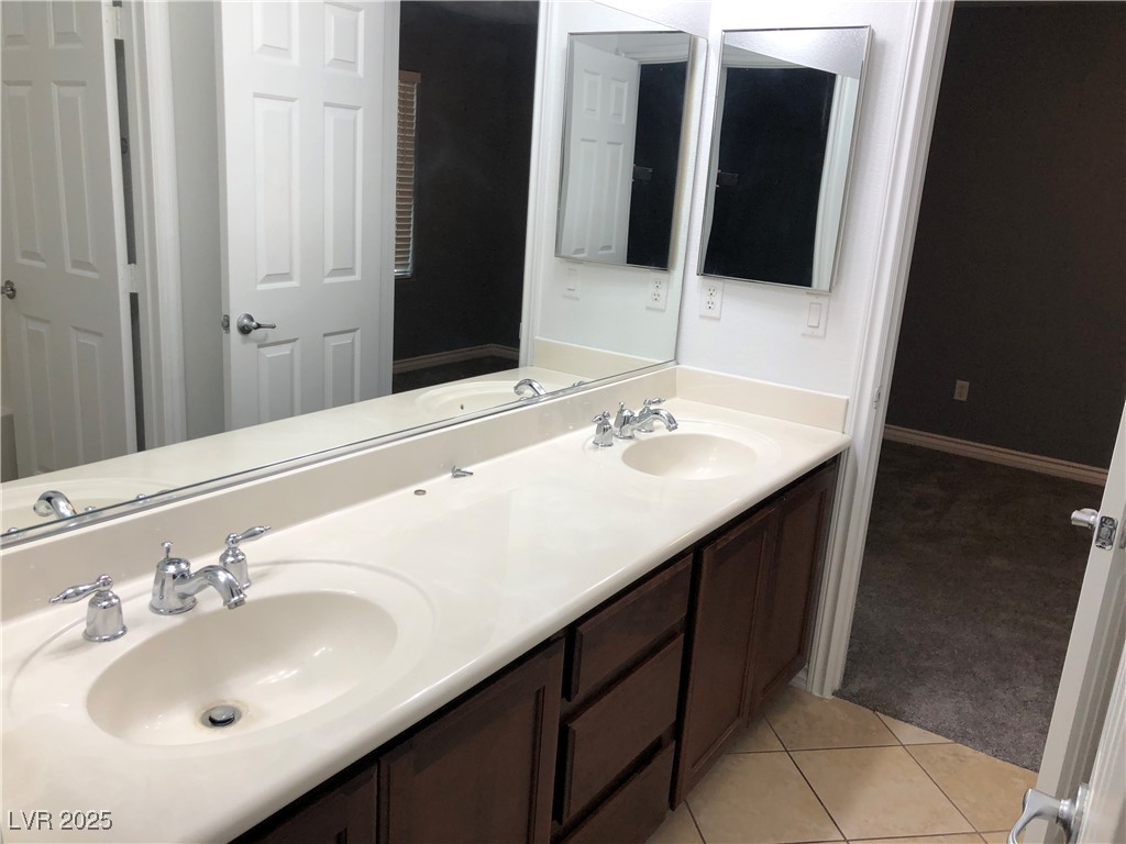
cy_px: 422
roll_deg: -3.7
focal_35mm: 28
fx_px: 911
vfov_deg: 49.7
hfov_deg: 63.4
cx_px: 563
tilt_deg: -17.0
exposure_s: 1/120
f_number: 1.8
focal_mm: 4
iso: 64
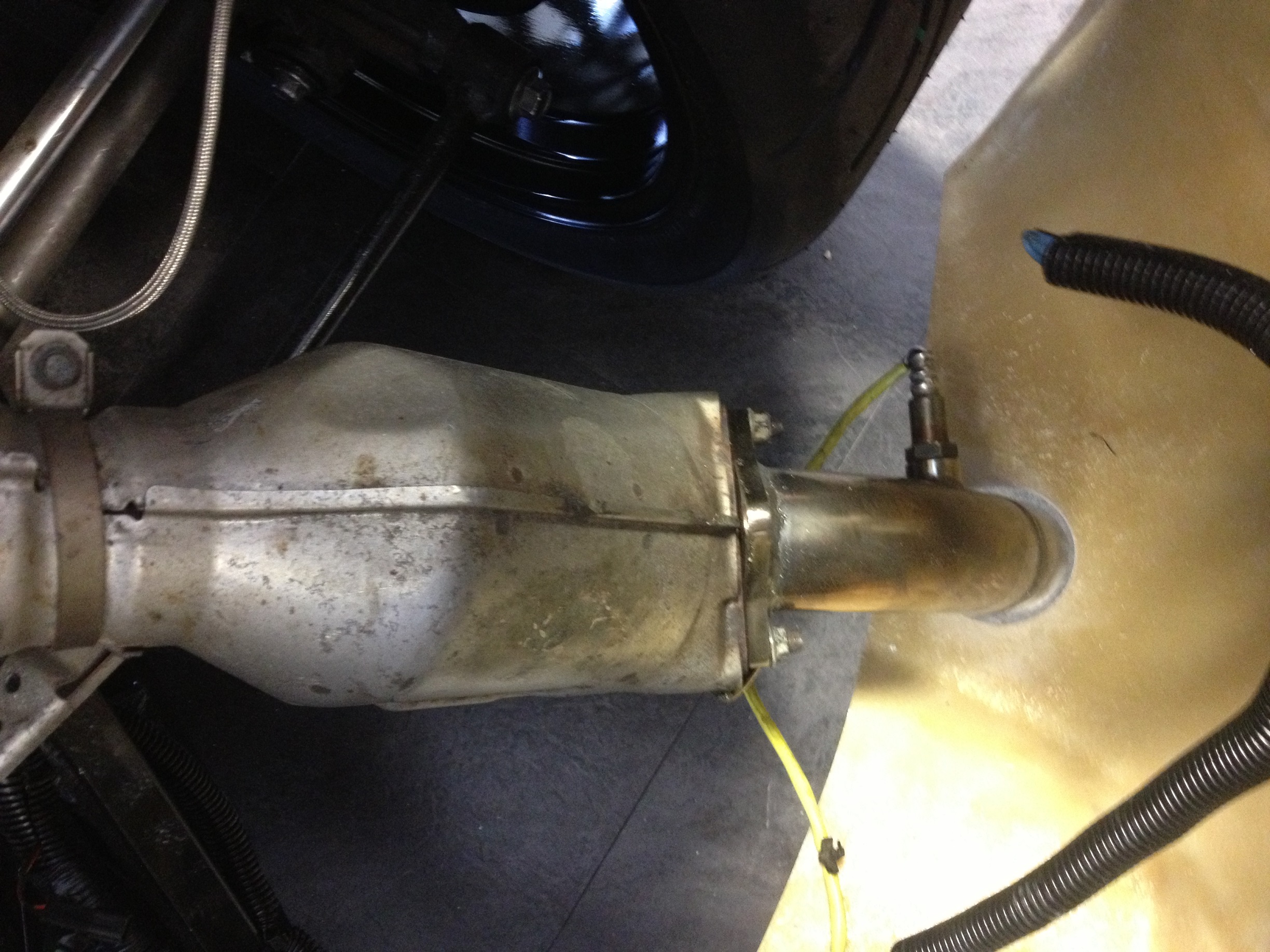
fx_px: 1284
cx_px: 635
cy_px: 476
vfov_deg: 40.7
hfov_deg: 52.6
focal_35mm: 35
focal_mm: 4.28
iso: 400
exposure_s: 1/15
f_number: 2.4
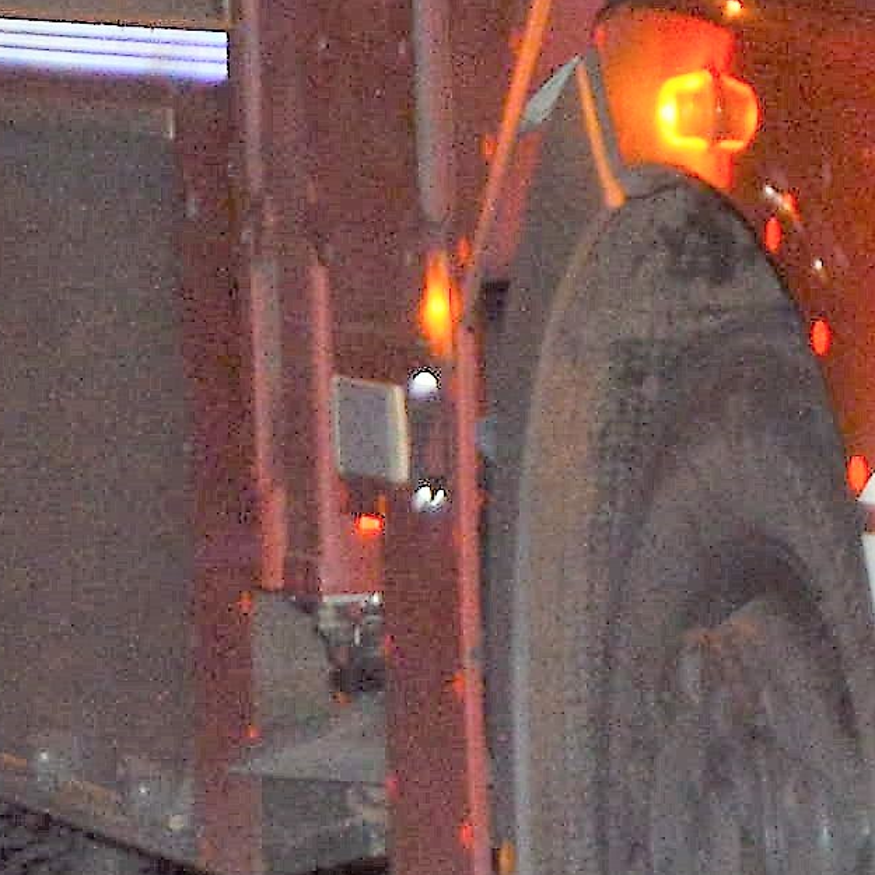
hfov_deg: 5.5
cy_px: -675
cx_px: 811
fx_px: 9123
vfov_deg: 5.4
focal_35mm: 319
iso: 400
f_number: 4.5
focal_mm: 26
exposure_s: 1/80
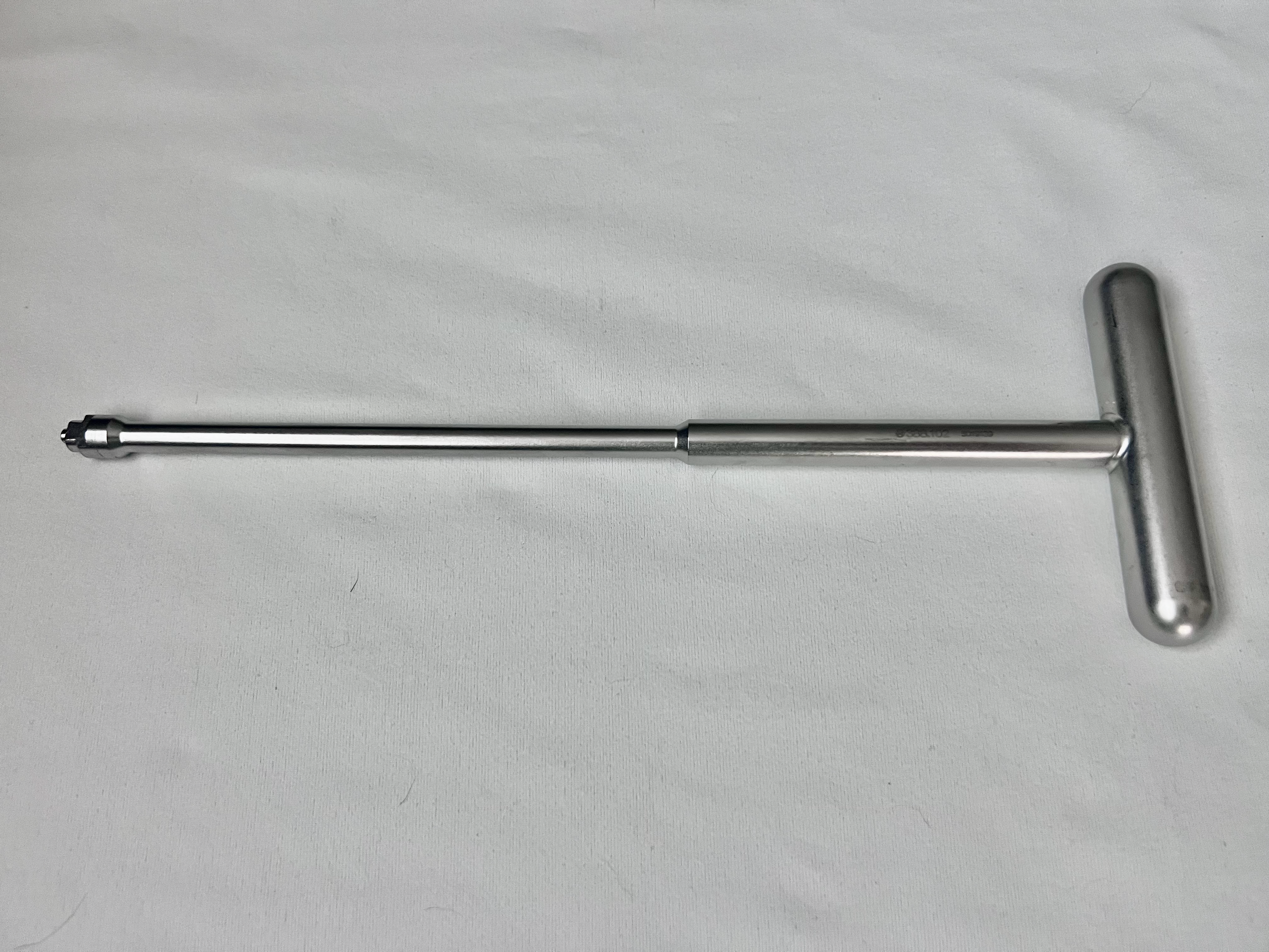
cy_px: 476
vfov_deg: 53.1
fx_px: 953
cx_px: 634
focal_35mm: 26
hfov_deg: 67.3
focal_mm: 5.7
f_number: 1.5
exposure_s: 1/60
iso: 200
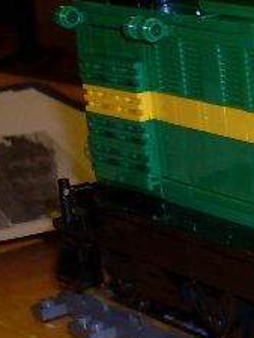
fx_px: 1691
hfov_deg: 7.9
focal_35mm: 173
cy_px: 252
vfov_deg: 11.4
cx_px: 628
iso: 100
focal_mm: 6.3
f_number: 2.8
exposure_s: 1/45
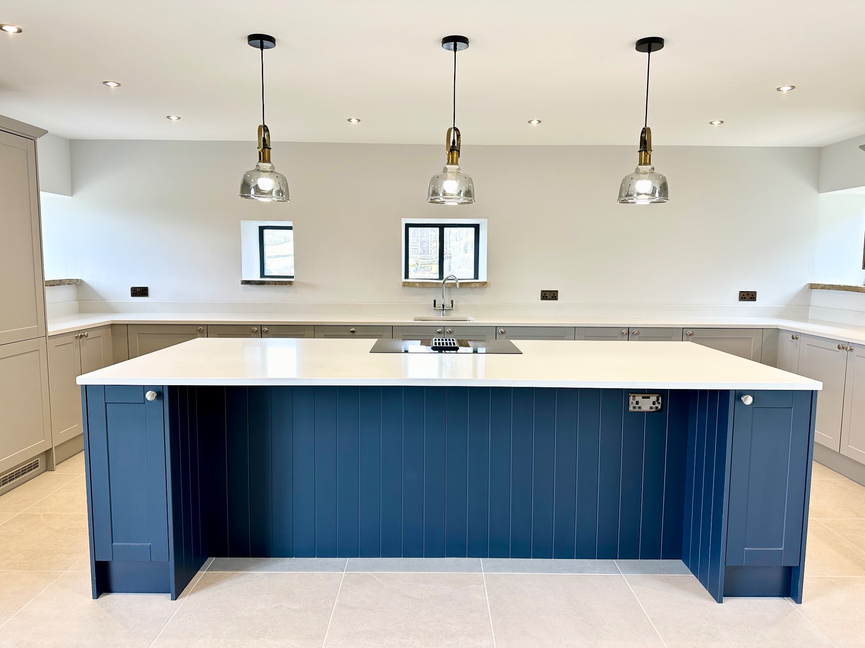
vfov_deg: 56.8
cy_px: 324
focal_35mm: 24
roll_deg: +0.1
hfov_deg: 71.6
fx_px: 600
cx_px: 432
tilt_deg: -6.4
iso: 80
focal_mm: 6.86
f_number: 1.78
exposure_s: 1/100
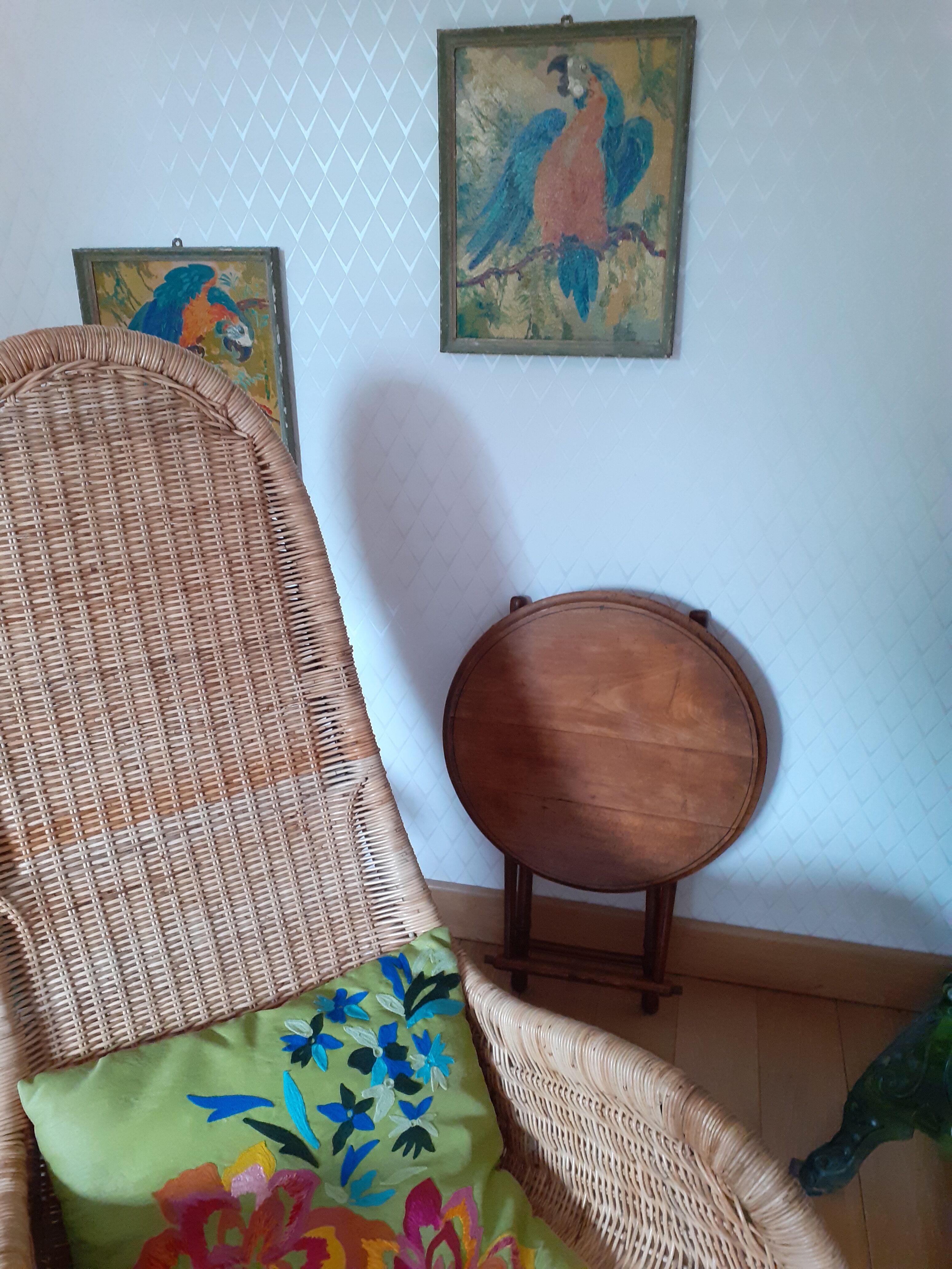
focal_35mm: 27
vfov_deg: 65.3
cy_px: 634
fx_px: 990
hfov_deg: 51.4
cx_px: 476
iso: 200
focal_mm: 3.6
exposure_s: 1/50
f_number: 1.9
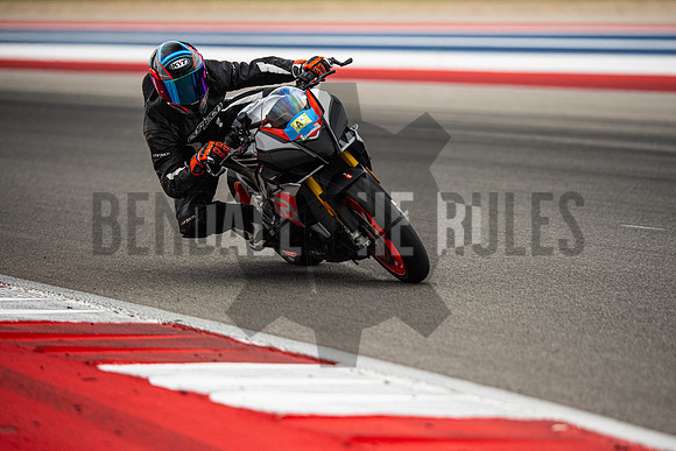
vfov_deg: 4.6
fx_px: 5634
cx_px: 338
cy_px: 226
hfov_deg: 6.9
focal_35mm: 300
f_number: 2
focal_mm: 200
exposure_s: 1/4000
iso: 320
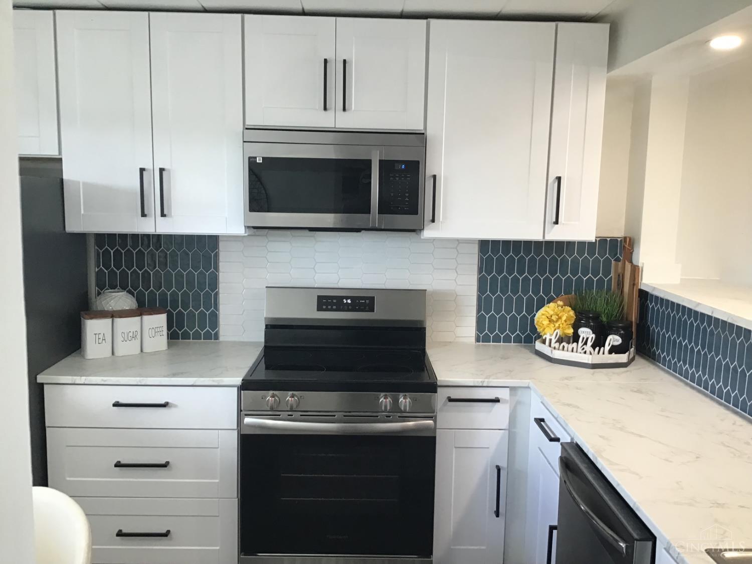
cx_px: 376
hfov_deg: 58.4
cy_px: 282
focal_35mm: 31
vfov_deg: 45.4
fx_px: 673
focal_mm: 3.3
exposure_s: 1/30
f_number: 2.4
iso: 50
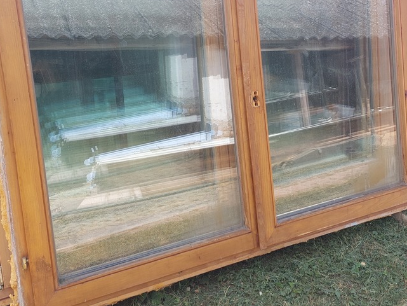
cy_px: 94
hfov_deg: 47.8
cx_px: 181
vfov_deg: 36.3
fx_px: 459
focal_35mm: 39
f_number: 1.8
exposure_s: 1/287
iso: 25
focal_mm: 5.23
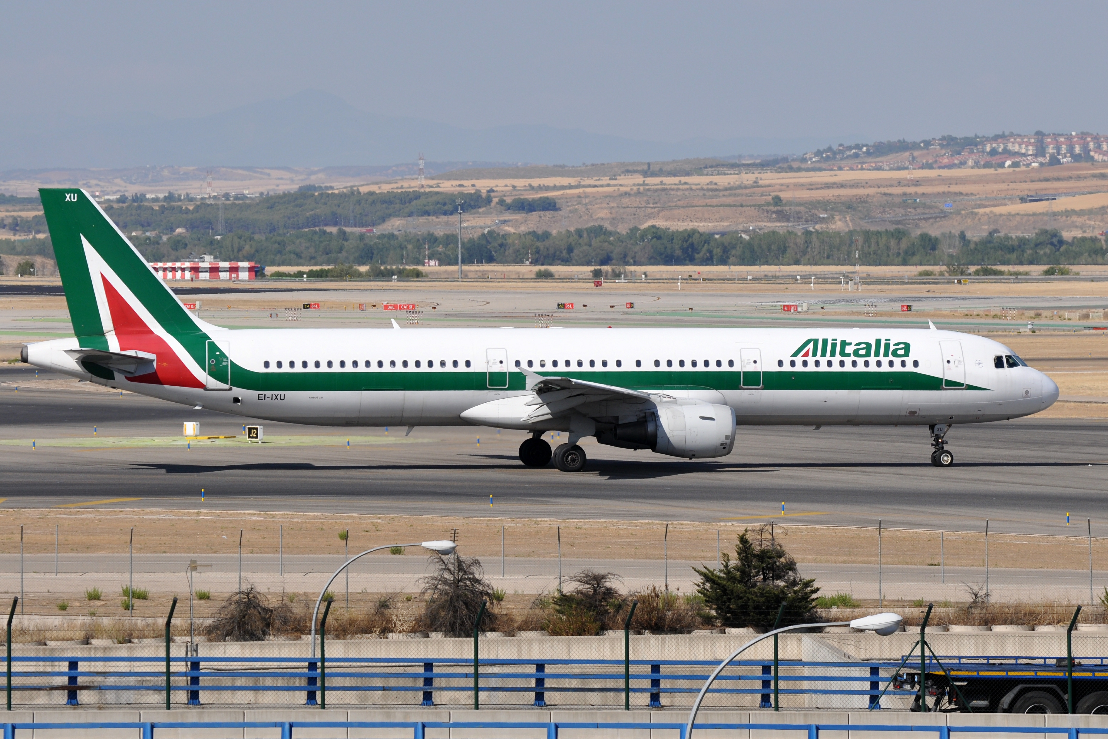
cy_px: 370
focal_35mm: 232
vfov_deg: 5.9
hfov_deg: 8.9
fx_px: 7157
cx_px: 554
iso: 200
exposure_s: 1/1000
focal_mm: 155
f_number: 8
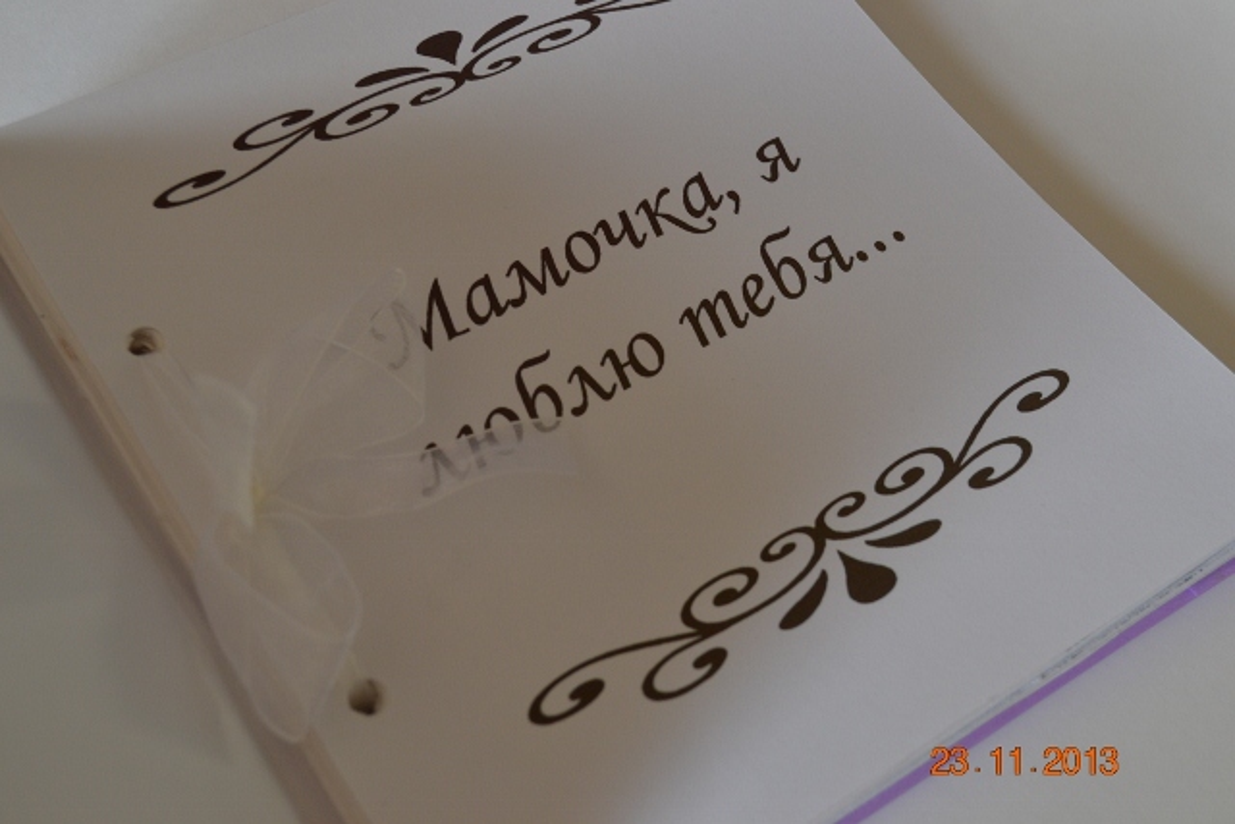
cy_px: 412
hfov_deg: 41.1
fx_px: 1647
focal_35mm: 48
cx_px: 618
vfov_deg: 28.1
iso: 400
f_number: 5.6
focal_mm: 32
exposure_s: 1/60
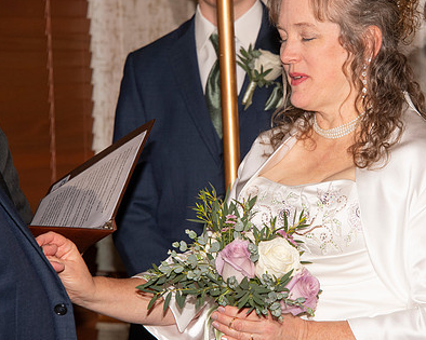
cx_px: 310
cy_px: 154
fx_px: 3139
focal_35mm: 249
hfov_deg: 7.8
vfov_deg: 6.2
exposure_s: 1/160
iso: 1000
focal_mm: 180
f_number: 9
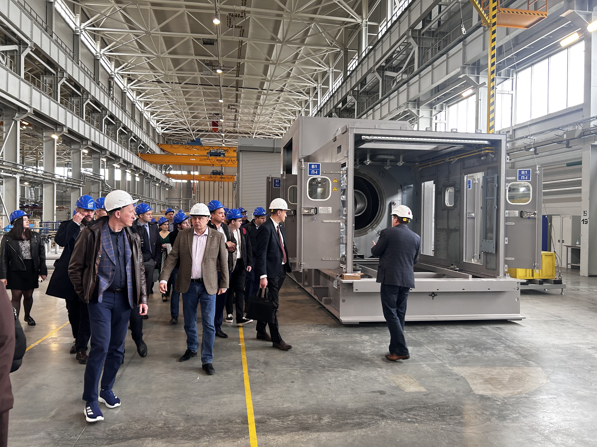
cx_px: 298
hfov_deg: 67.3
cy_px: 224
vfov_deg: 53.1
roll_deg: +0.6
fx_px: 448
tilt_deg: +0.2
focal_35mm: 26
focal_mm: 5.7
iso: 100
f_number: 1.5
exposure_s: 1/50
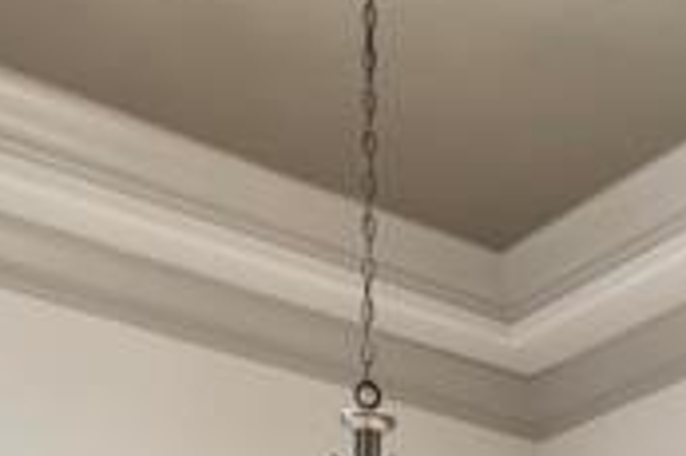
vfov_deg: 12.7
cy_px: 1007
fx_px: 1694
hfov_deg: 21.5
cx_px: 785
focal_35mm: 89
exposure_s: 1/1.67
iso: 320
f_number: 13
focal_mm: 10
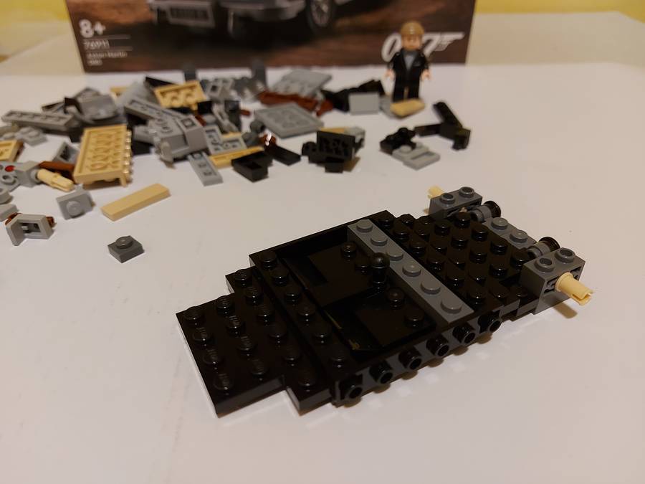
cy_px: 242
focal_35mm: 24
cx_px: 322
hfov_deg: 71.6
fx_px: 447
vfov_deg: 56.8
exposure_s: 1/33
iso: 250
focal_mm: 5.23
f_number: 1.8
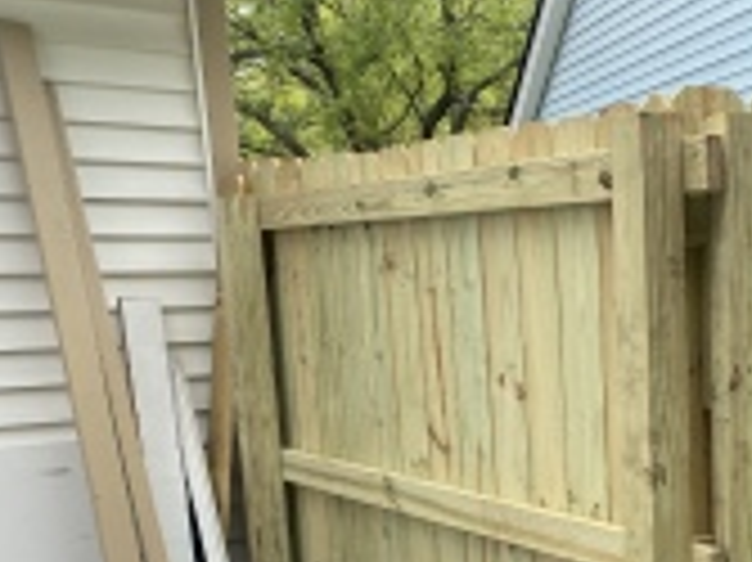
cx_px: 702
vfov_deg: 24.6
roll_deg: +2.3
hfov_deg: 31.9
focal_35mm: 57
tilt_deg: -13.3
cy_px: 549
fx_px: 1237
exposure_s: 1/810
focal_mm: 4.25
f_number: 1.8
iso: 32
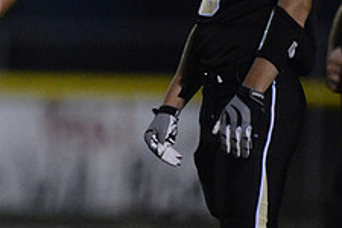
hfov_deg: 2.0
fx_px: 9775
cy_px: 2
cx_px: -88
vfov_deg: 1.3
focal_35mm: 1029
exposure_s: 1/800
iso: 12800
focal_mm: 400
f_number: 2.8
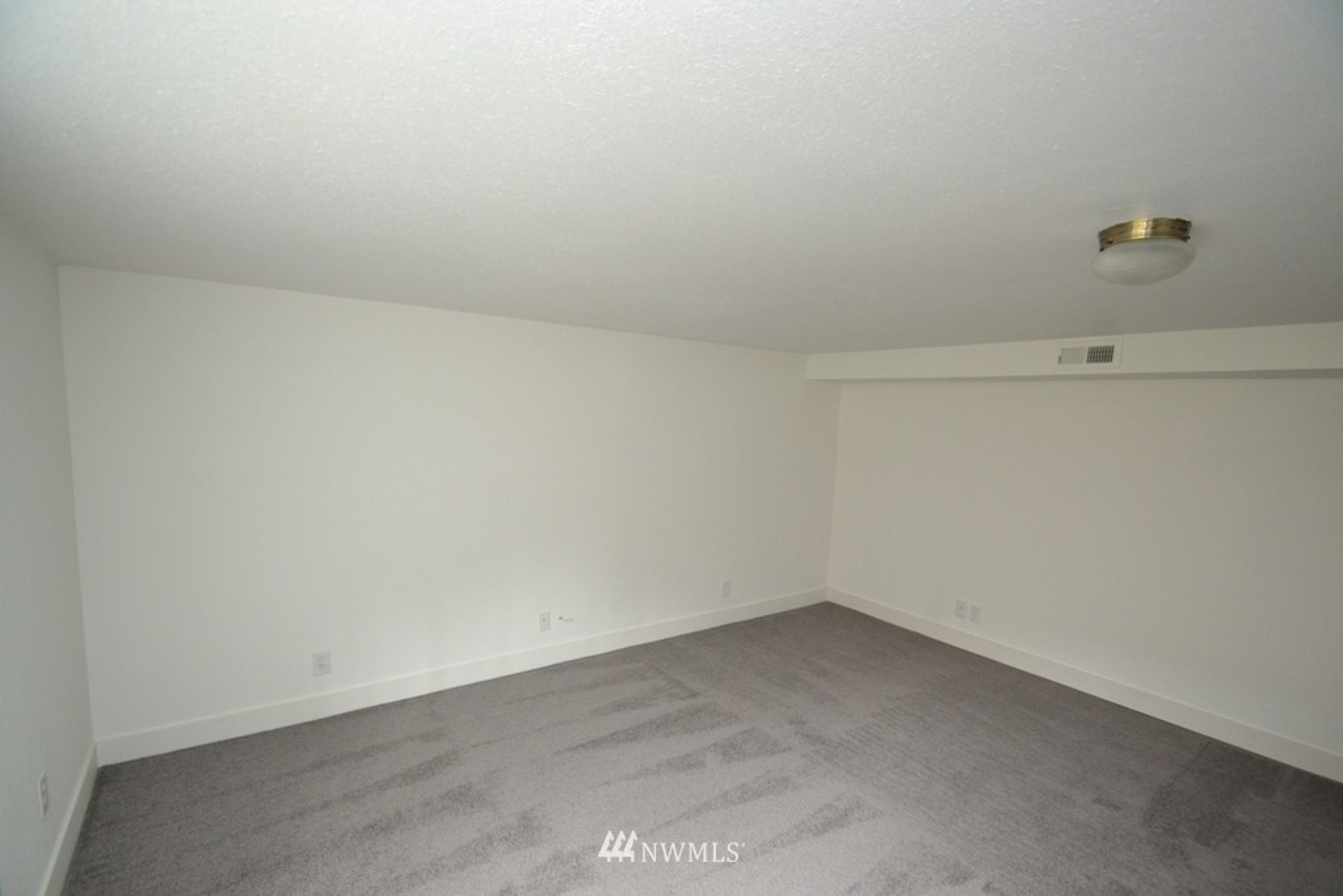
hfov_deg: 100.4
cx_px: 672
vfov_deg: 77.3
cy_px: 448
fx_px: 560
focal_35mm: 15
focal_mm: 10
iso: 1400
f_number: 3.5
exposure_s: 1/60
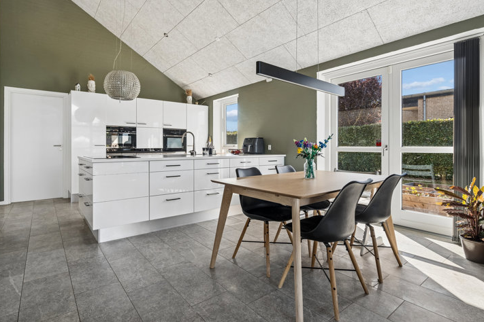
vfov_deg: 67.2
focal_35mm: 18
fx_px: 242
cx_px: 221
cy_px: 145
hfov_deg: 89.8
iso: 400
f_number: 8
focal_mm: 16
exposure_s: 1/50
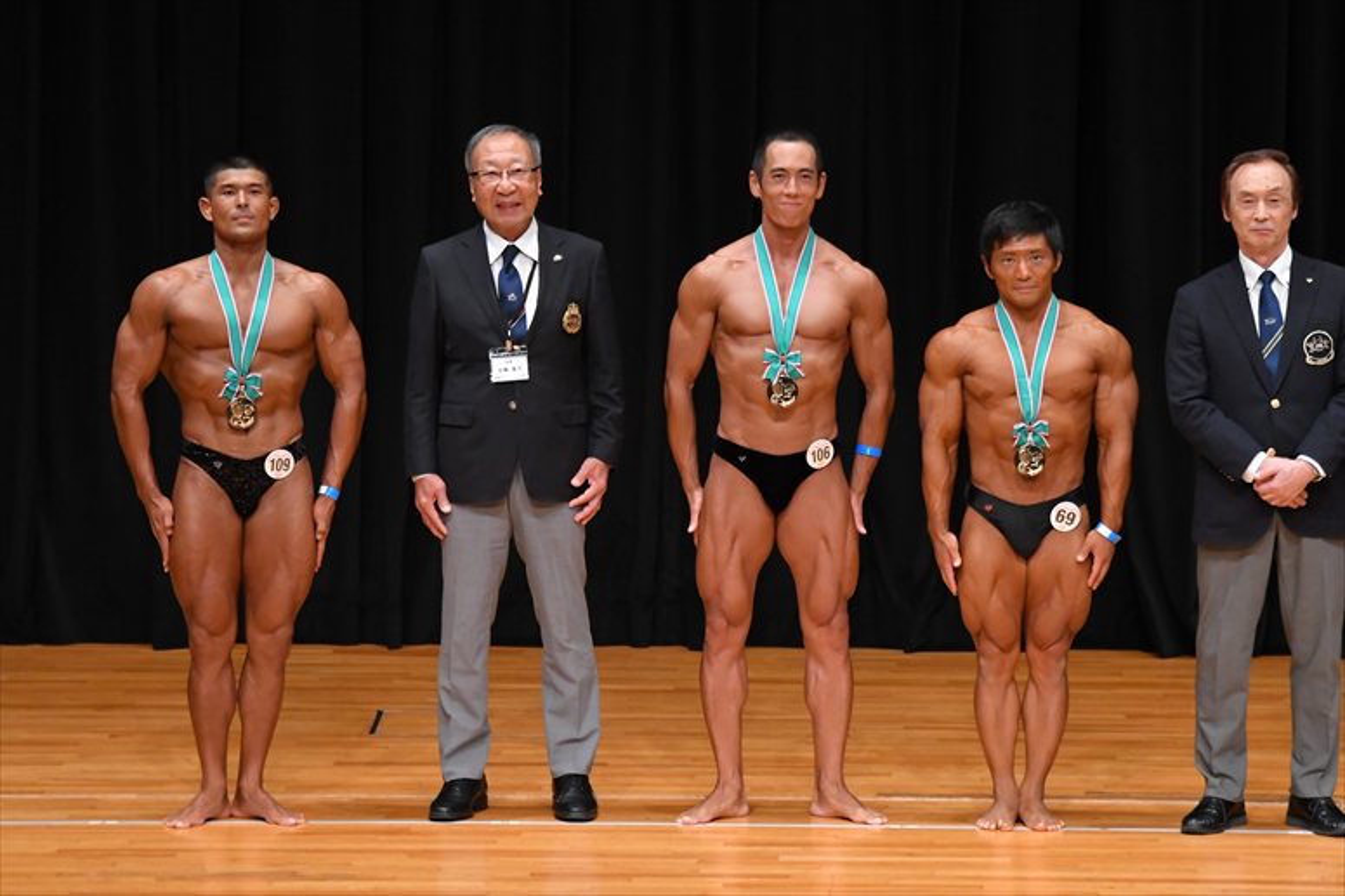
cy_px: 448
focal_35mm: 255
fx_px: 9523
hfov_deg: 8.1
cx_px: 672
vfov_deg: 5.4
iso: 3200
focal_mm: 170
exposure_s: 1/400
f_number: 5.6
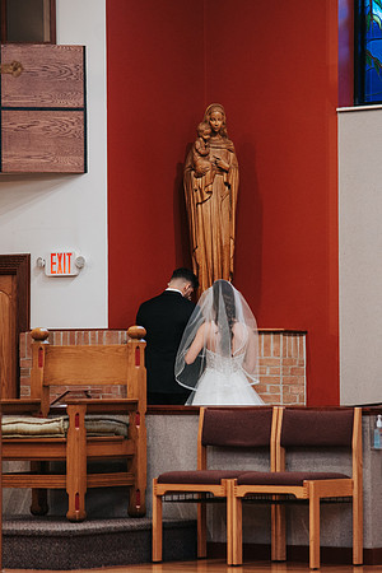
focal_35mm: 180
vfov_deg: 11.4
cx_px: 213
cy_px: 286
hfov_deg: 7.6
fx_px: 2862
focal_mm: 120
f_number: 4
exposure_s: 1/200
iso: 1000
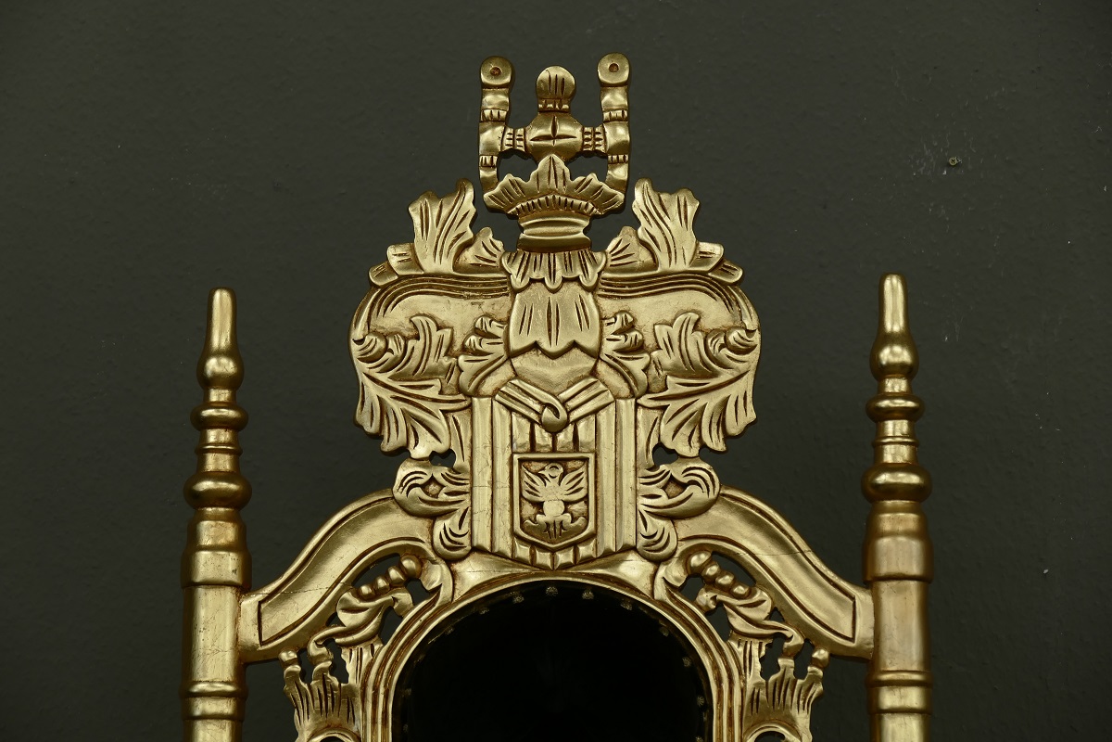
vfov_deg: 10.2
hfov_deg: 15.2
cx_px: 556
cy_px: 371
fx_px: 4170
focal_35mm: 135
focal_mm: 49.07
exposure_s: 1/13
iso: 125
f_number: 3.9
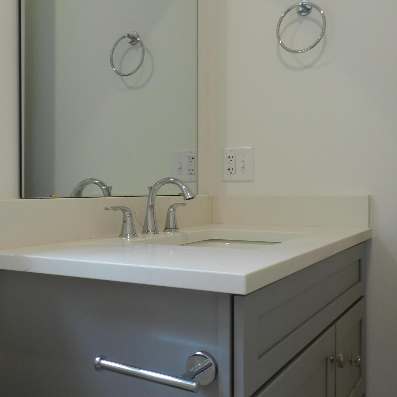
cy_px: 197
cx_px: 199
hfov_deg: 43.9
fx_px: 493
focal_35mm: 38
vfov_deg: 43.9
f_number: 3.7
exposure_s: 1/30
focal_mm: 5.6
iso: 220
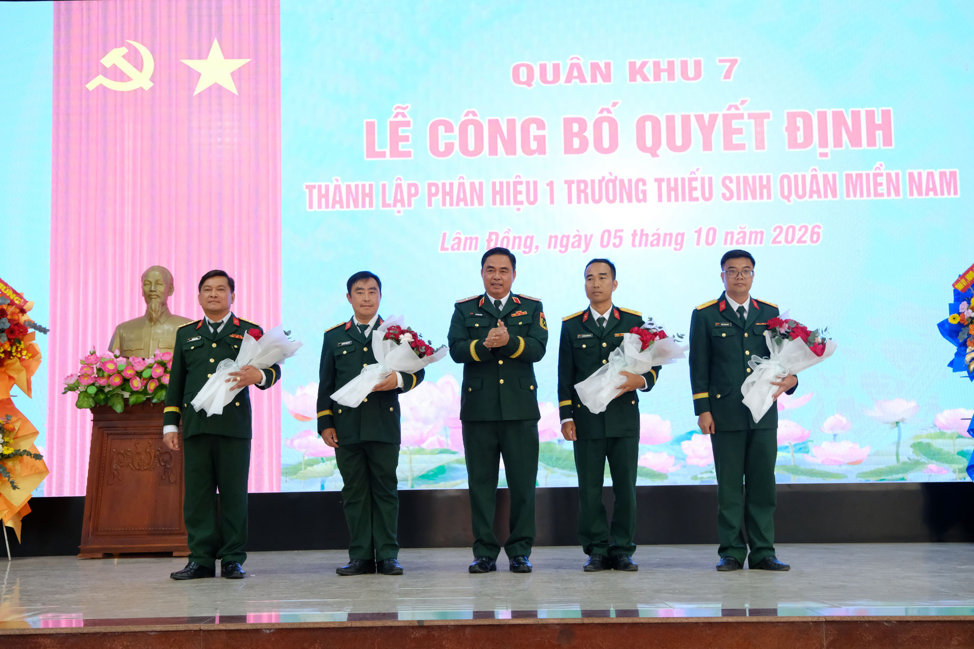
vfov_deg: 30.5
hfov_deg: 44.5
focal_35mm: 44
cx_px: 487
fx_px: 1190
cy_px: 324
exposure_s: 1/125
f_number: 4.5
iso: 3200
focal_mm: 29.2
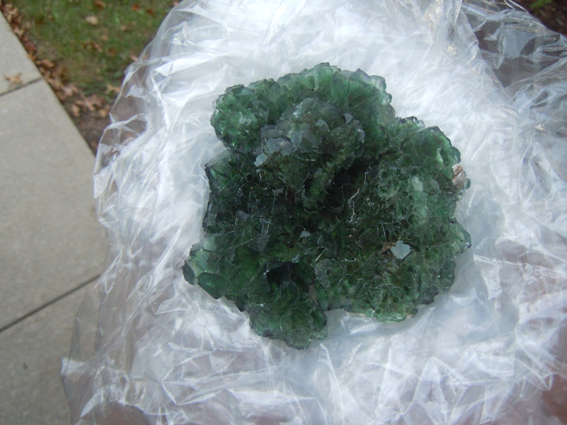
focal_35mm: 30
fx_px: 491
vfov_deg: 46.8
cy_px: 212
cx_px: 284
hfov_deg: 60.0
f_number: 3.5
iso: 400
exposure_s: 1/30
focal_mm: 5.4
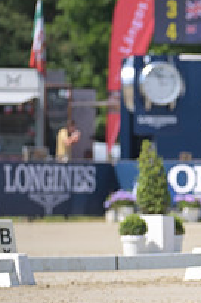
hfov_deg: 1.9
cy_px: 134
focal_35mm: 709
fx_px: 5958
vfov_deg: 2.9
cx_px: 389
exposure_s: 1/1250
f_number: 5
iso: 250
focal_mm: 250
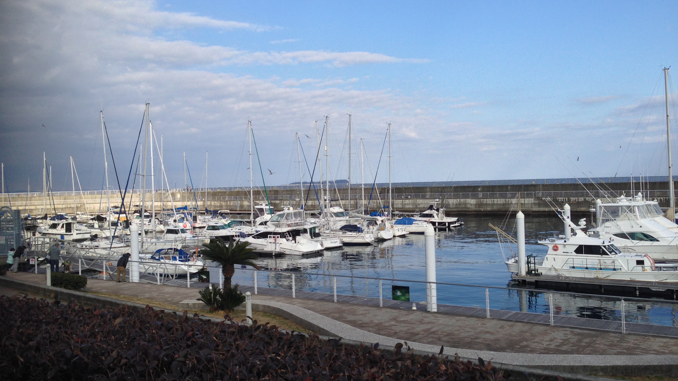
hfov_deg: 55.3
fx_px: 647
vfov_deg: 32.8
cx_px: 339
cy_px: 182
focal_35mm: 36
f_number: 2.4
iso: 50
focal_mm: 4.12
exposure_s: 1/1427
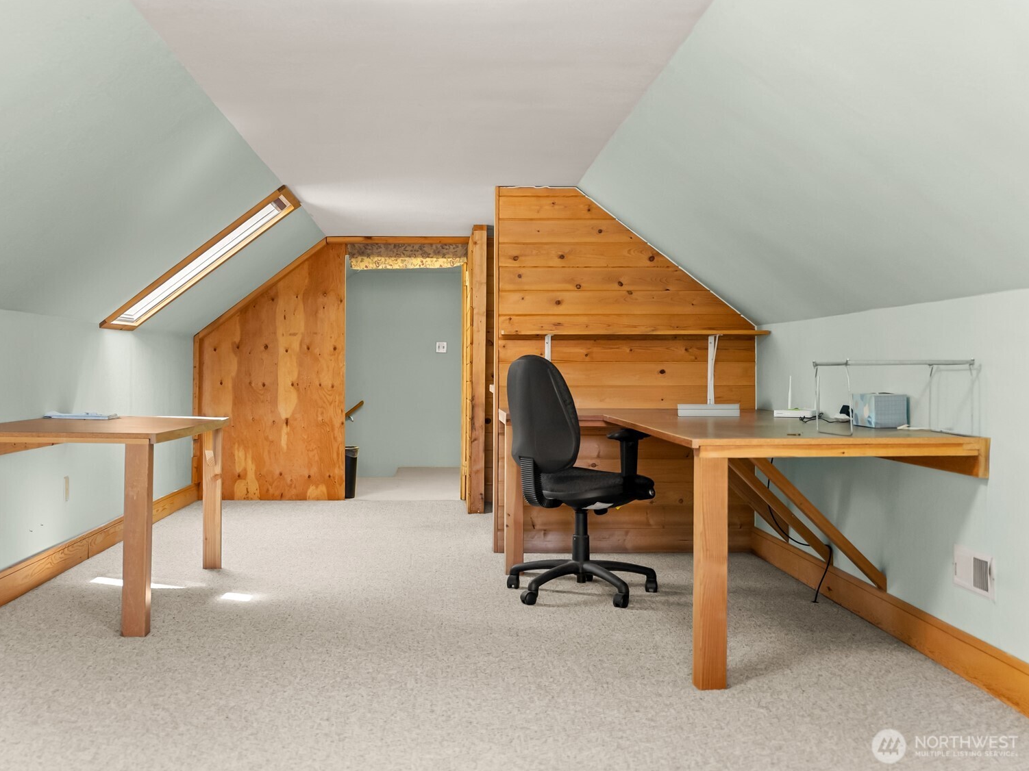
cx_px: 458
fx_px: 1139
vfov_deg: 37.4
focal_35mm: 38
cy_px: 385
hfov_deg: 48.5
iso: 400
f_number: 2.8
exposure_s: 1/125
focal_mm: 35.3
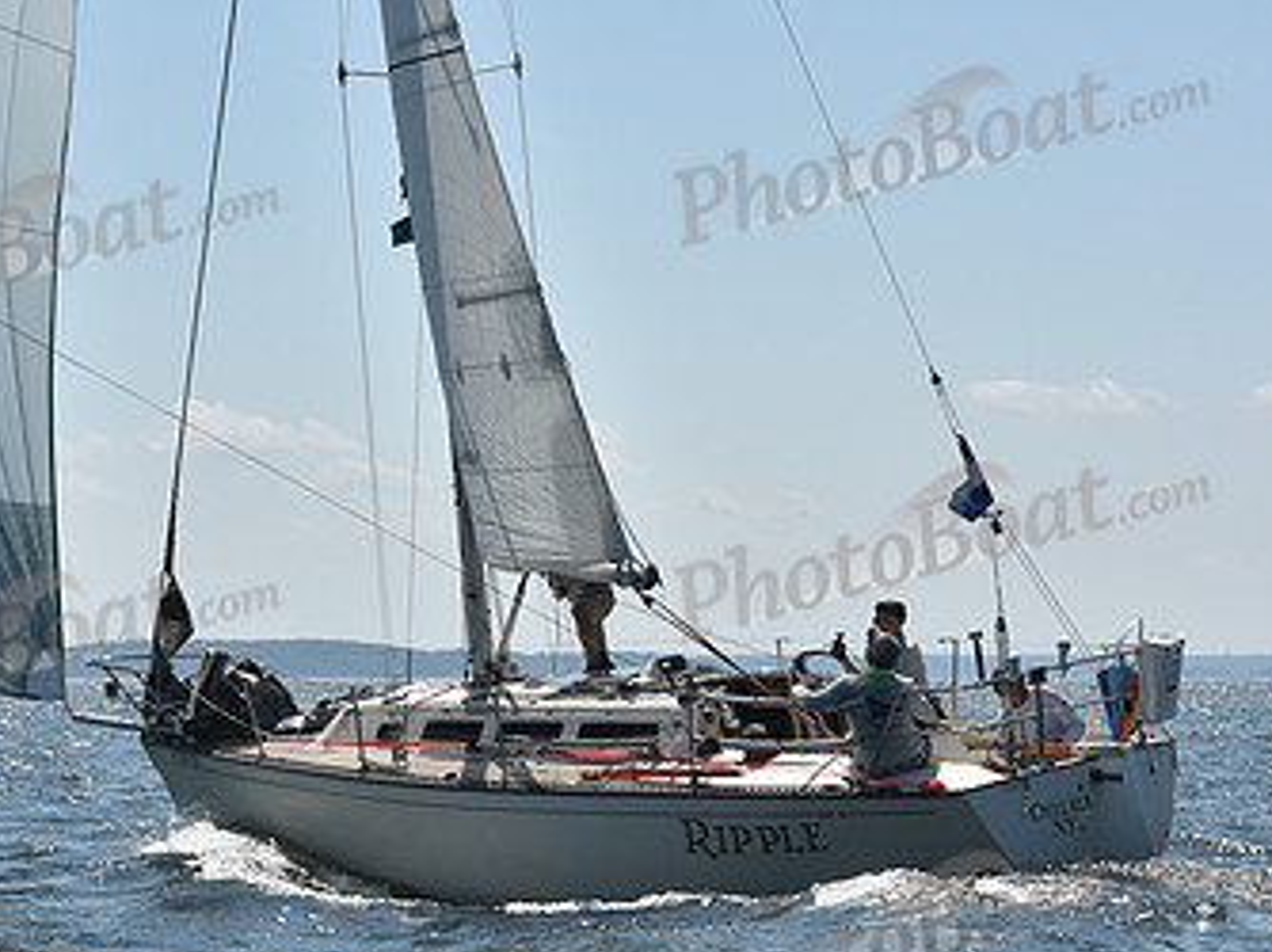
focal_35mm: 117
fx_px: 4296
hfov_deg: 16.8
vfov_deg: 12.6
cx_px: 480
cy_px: 398
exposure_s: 1/1250
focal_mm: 70
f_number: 11
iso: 320
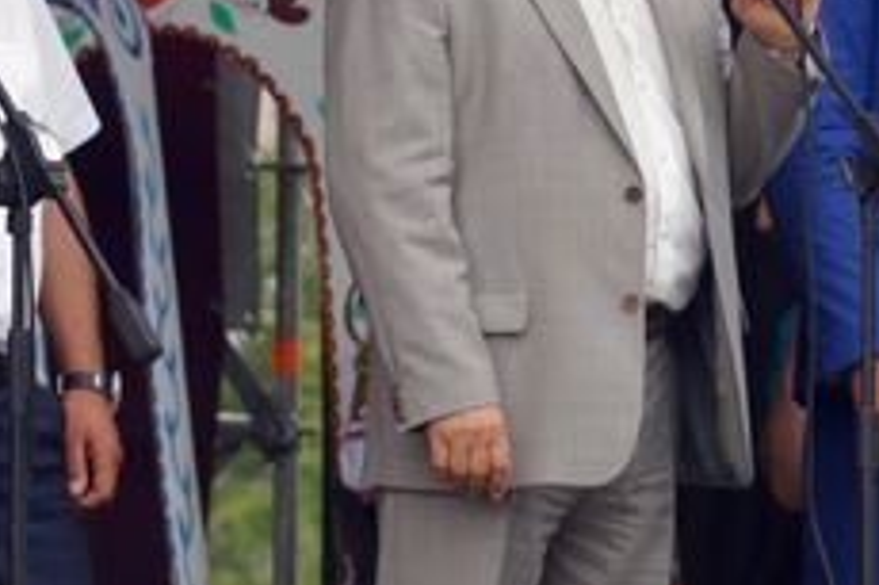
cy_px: 312
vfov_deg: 3.5
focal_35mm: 388
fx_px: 9455
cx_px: -164
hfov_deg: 5.3
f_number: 5.6
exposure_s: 1/160
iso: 320
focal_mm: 85
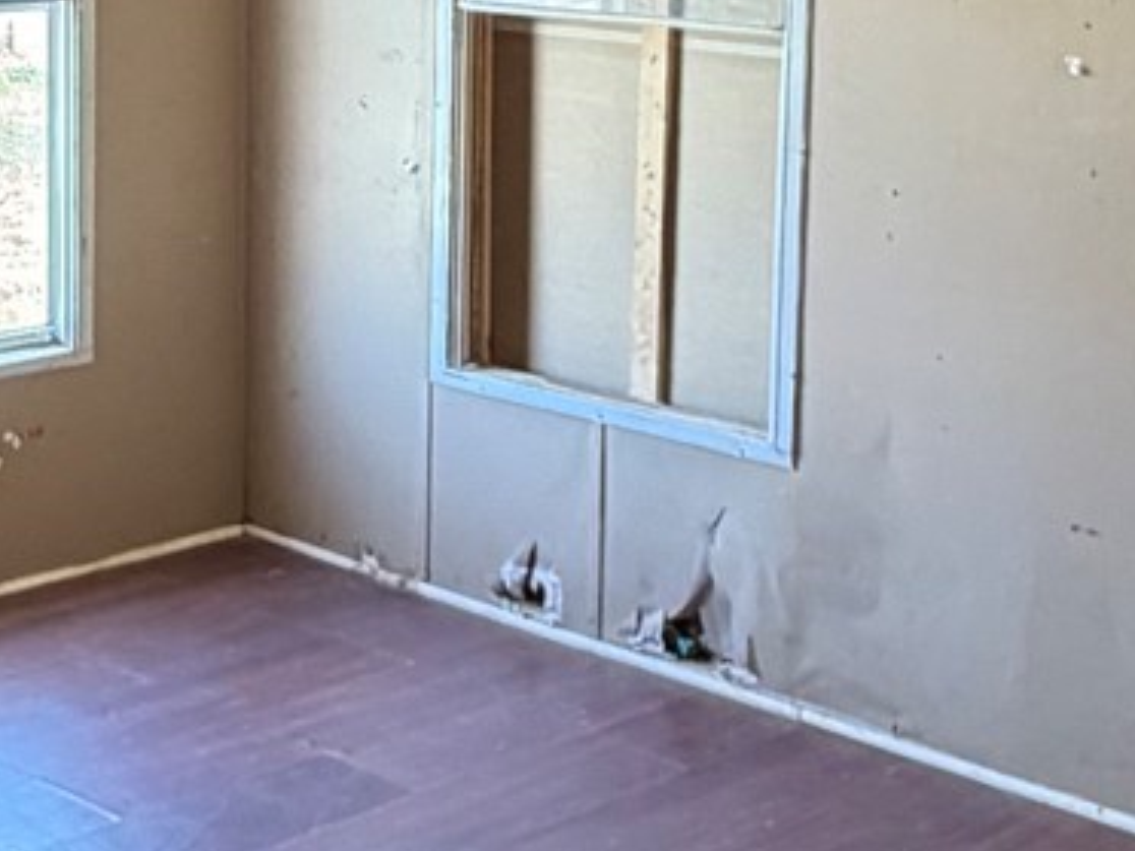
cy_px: 92
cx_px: 122
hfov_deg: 24.6
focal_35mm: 77
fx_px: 2525
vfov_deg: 18.8
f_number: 2.2
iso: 320
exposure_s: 1/105
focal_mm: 2.22
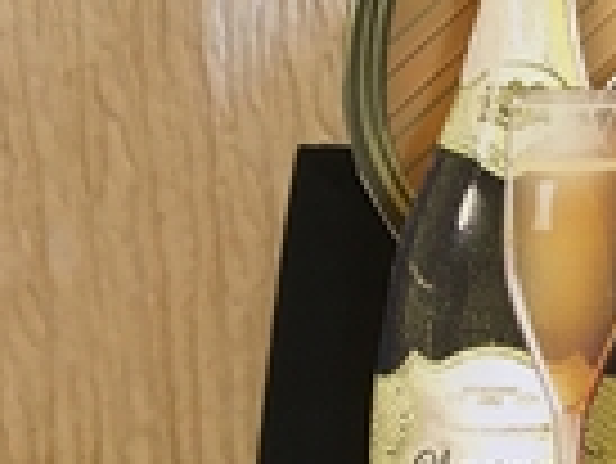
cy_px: 435
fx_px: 1692
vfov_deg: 15.4
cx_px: 814
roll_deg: -0.5
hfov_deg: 19.0
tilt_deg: -14.8
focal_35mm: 95
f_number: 2.2
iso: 200
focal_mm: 4.15
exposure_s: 1/33
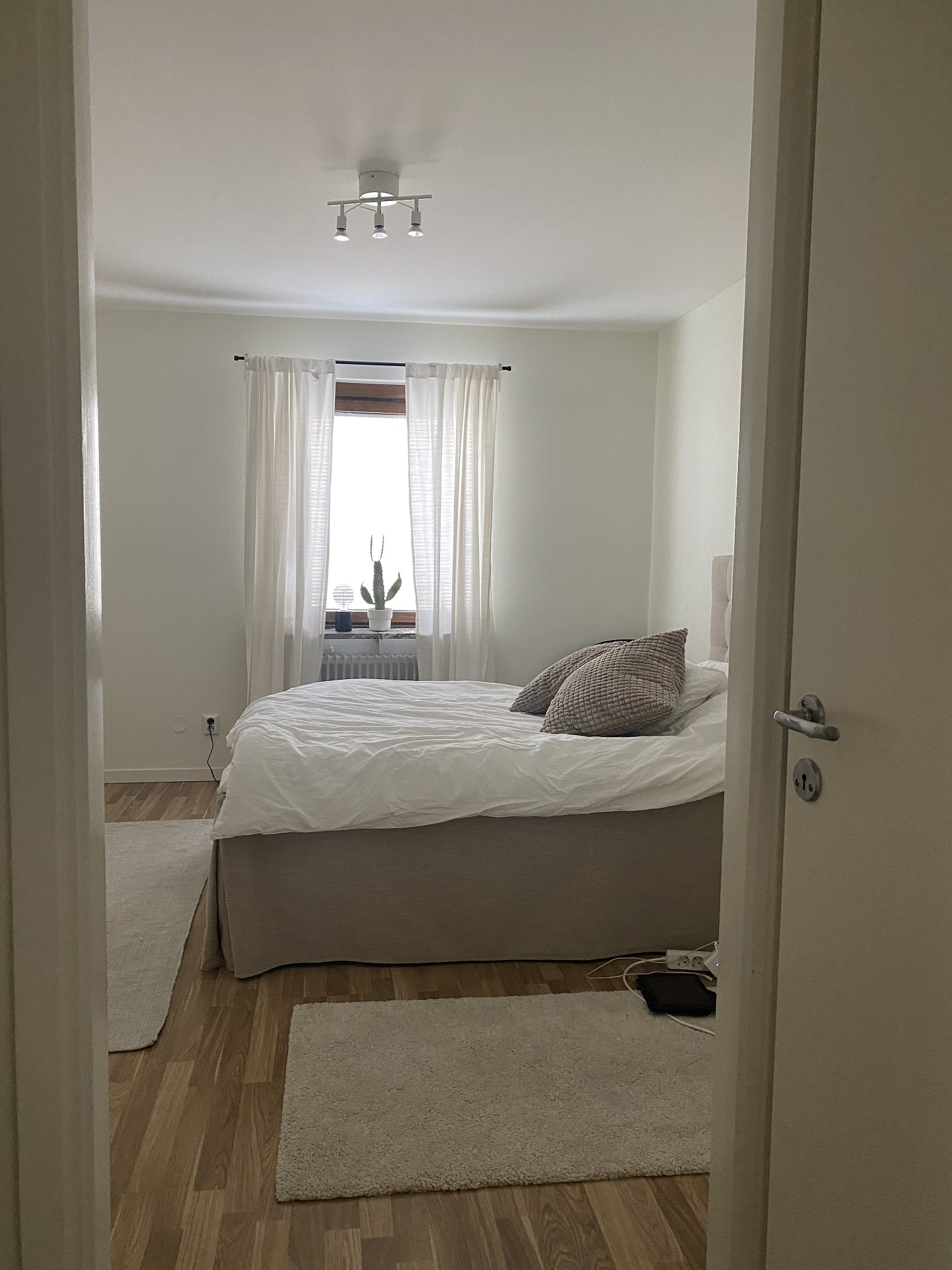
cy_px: 635
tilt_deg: -2.7
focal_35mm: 26
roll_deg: +0.5
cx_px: 476
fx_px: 953
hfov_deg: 53.1
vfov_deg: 67.3
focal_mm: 4.25
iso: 250
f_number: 1.8
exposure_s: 1/60
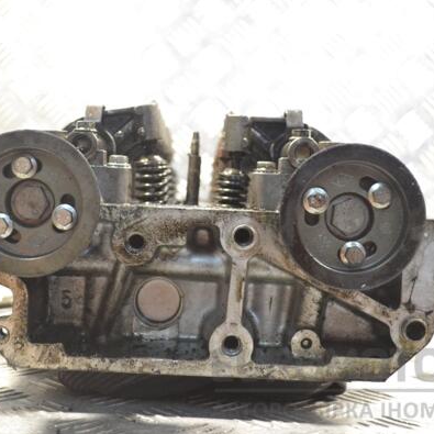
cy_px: 219
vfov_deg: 27.7
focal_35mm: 62
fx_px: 879
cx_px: 191
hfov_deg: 27.7
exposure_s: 1/125
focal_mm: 32
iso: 3200
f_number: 5.6
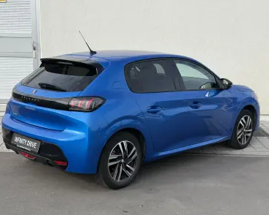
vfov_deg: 29.7
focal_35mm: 51
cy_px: 108
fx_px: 406
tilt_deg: -10.0
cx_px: 131
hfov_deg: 36.6
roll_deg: -0.9
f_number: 1.78
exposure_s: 1/3226
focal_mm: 6.76
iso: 80
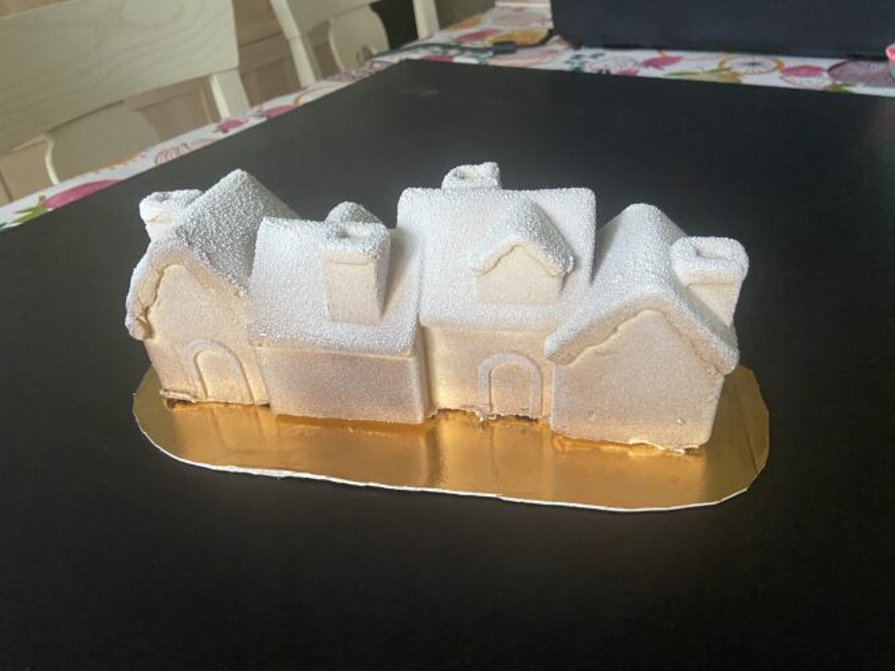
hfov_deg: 67.3
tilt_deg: -35.5
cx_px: 448
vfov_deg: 53.0
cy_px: 336
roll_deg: +4.7
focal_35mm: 26
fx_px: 672
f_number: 1.8
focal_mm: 4.25
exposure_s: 1/43
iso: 500
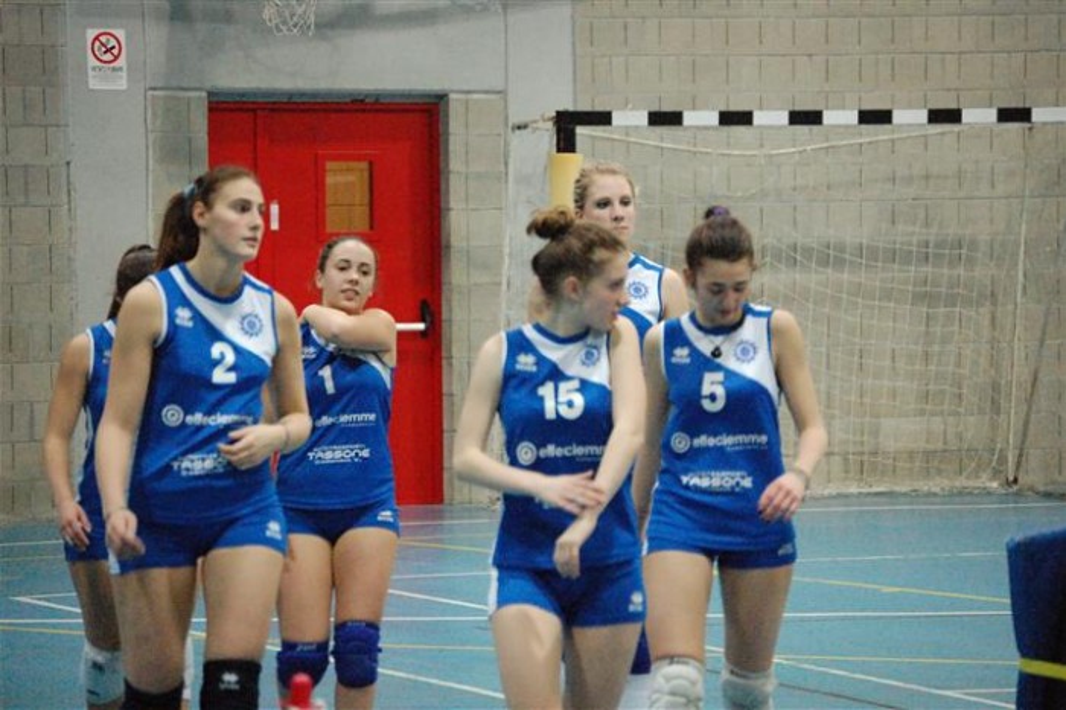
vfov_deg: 8.7
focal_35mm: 158
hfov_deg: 13.0
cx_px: 533
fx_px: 4661
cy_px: 355
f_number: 4.8
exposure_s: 1/60
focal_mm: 105
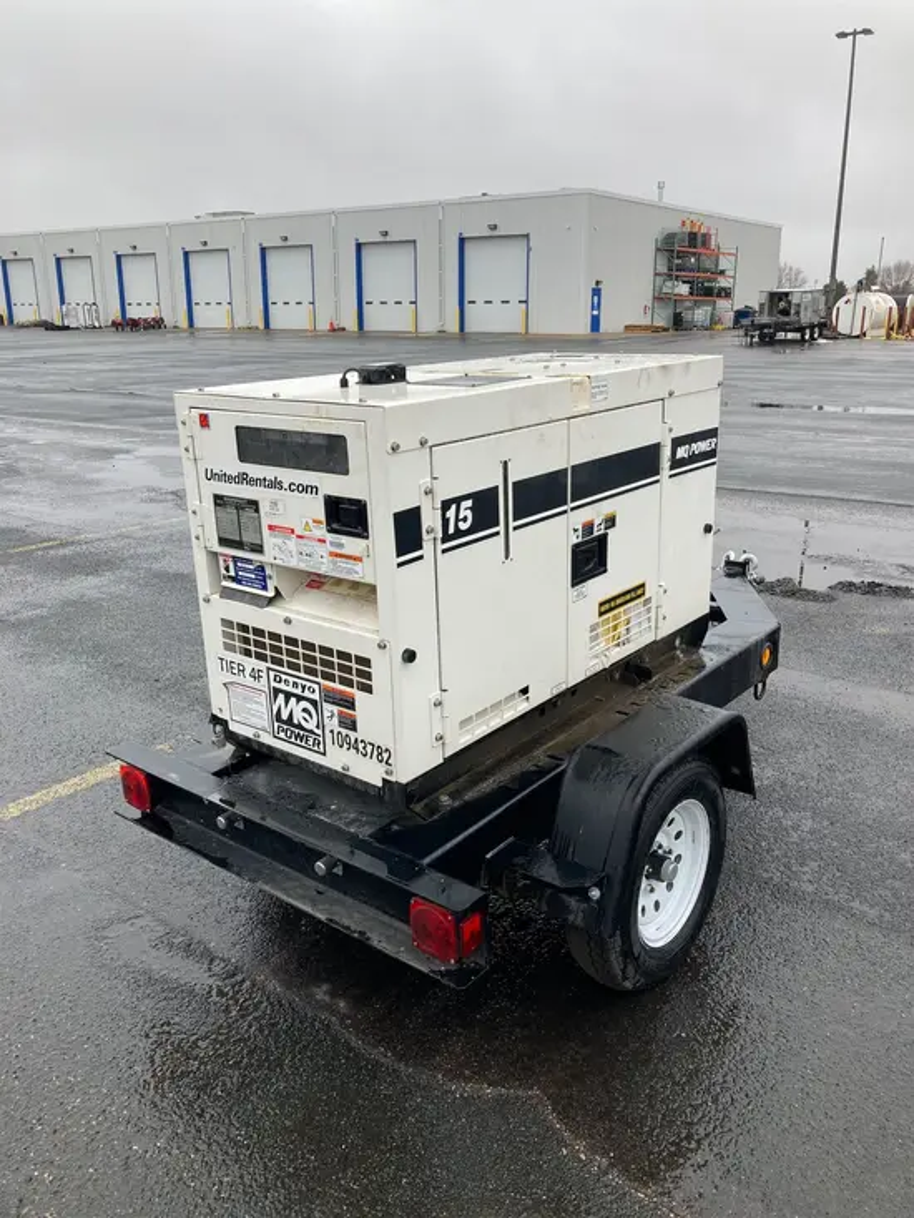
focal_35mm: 28
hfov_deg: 49.8
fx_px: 985
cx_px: 457
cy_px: 609
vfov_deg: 63.4
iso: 20
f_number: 1.8
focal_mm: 3.99
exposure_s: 1/161
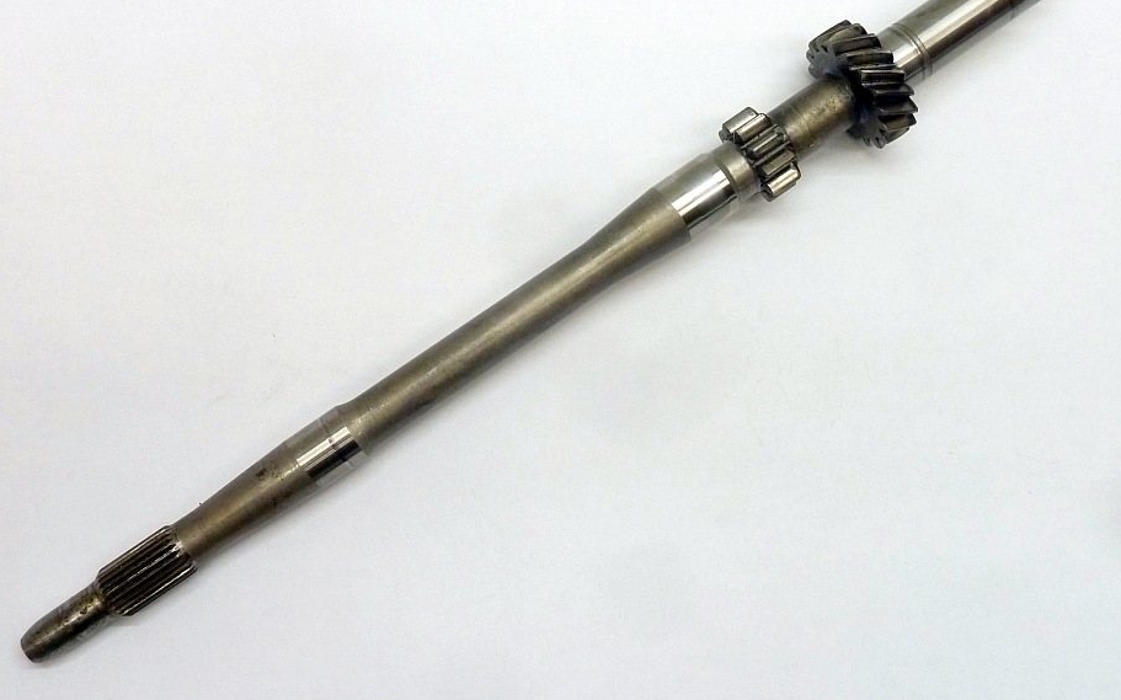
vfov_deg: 33.5
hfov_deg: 51.6
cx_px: 557
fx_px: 1161
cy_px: 289
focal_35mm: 38
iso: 320
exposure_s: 1/30
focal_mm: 5.7
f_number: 3.5
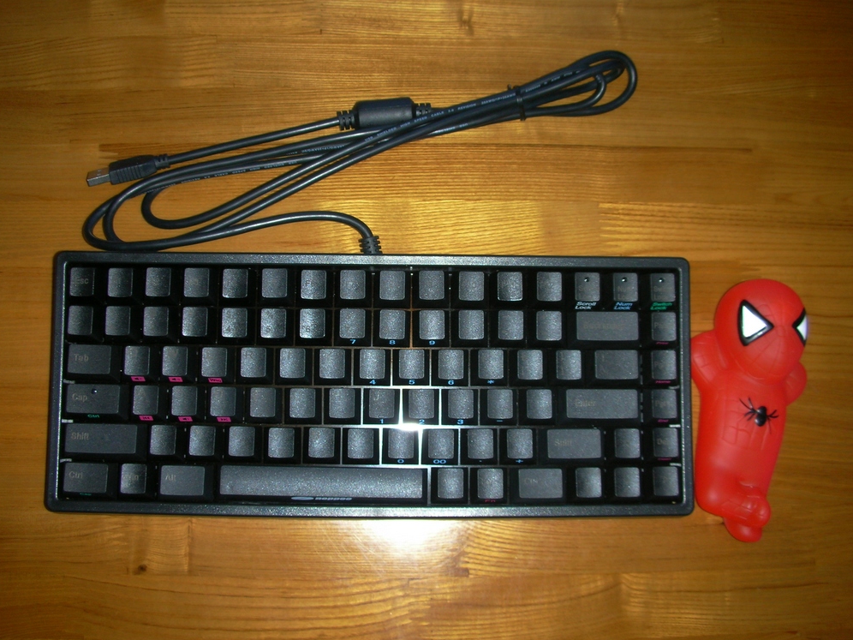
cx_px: 429
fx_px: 887
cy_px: 312
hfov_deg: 51.4
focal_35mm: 36
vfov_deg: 39.7
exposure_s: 1/60.1
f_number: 3
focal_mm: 5.8
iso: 50
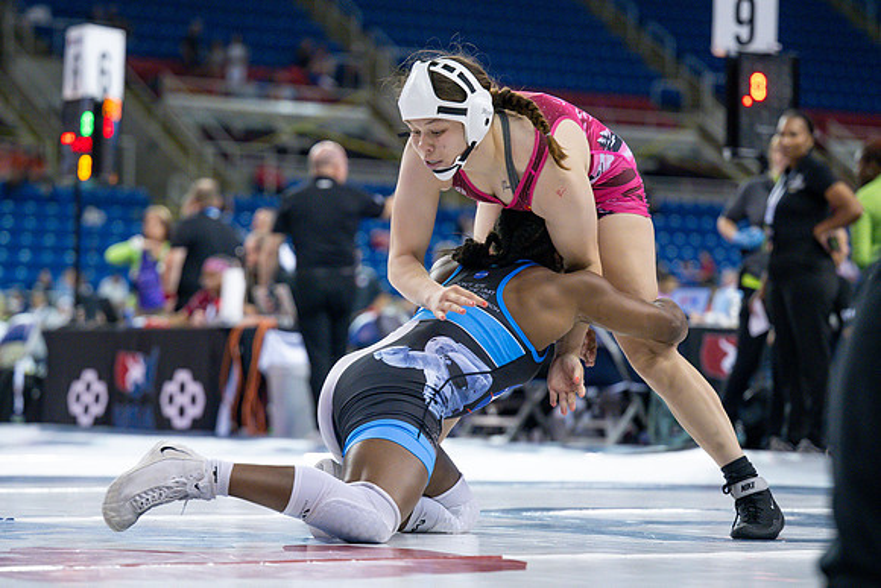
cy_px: 343
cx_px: 366
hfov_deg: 14.9
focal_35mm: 137
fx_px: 3357
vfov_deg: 10.0
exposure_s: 1/800
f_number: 2.8
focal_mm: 94
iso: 3200
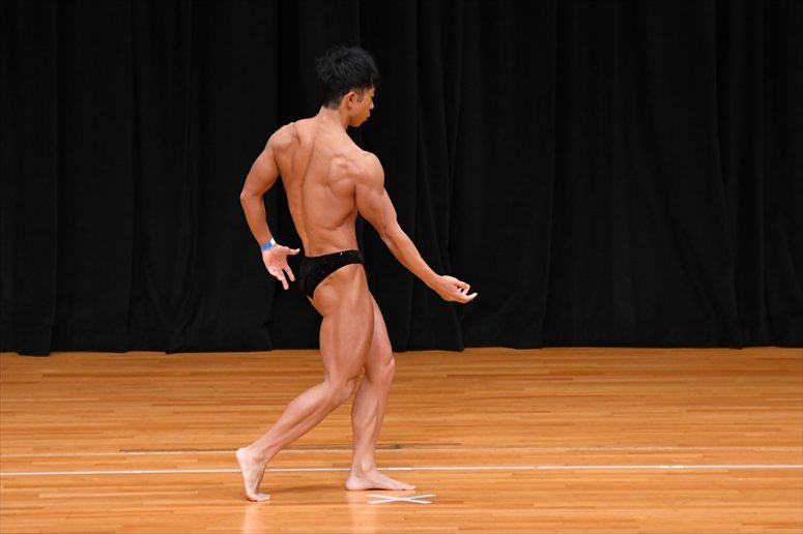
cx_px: 402
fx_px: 6354
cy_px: 267
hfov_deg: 7.2
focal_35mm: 285
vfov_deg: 4.8
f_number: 5.6
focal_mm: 190
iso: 3200
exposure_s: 1/400
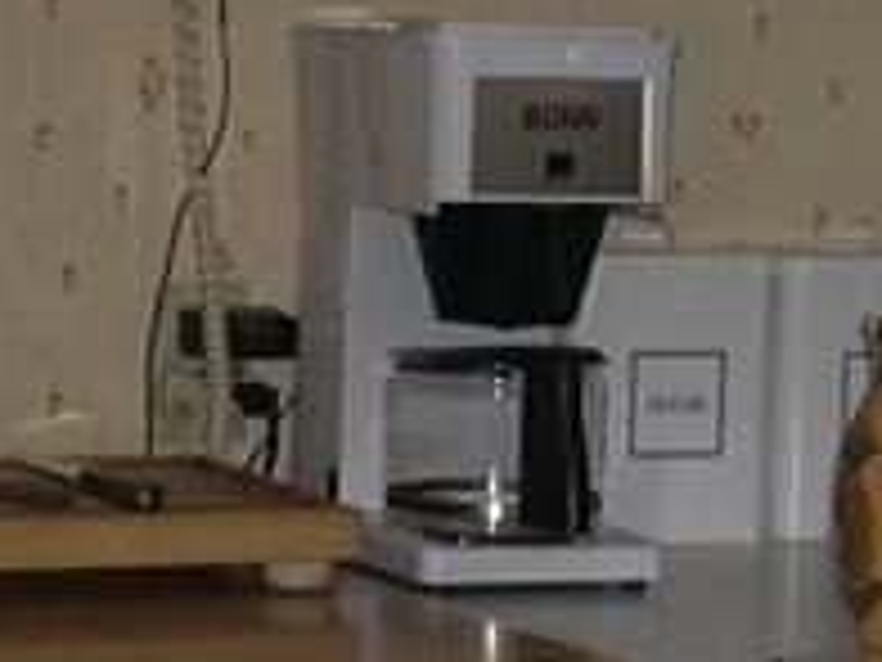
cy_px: 527
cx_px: 603
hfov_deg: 9.9
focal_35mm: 199
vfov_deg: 7.5
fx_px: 5070
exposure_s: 1/60
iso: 100
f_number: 2.8
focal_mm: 8
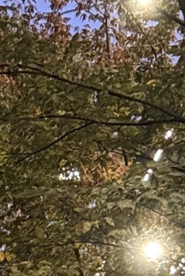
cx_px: -104
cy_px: 574
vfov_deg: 7.1
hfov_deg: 4.9
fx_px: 2148
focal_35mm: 279
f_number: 1.78
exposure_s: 1/20
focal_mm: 6.76
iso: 1000
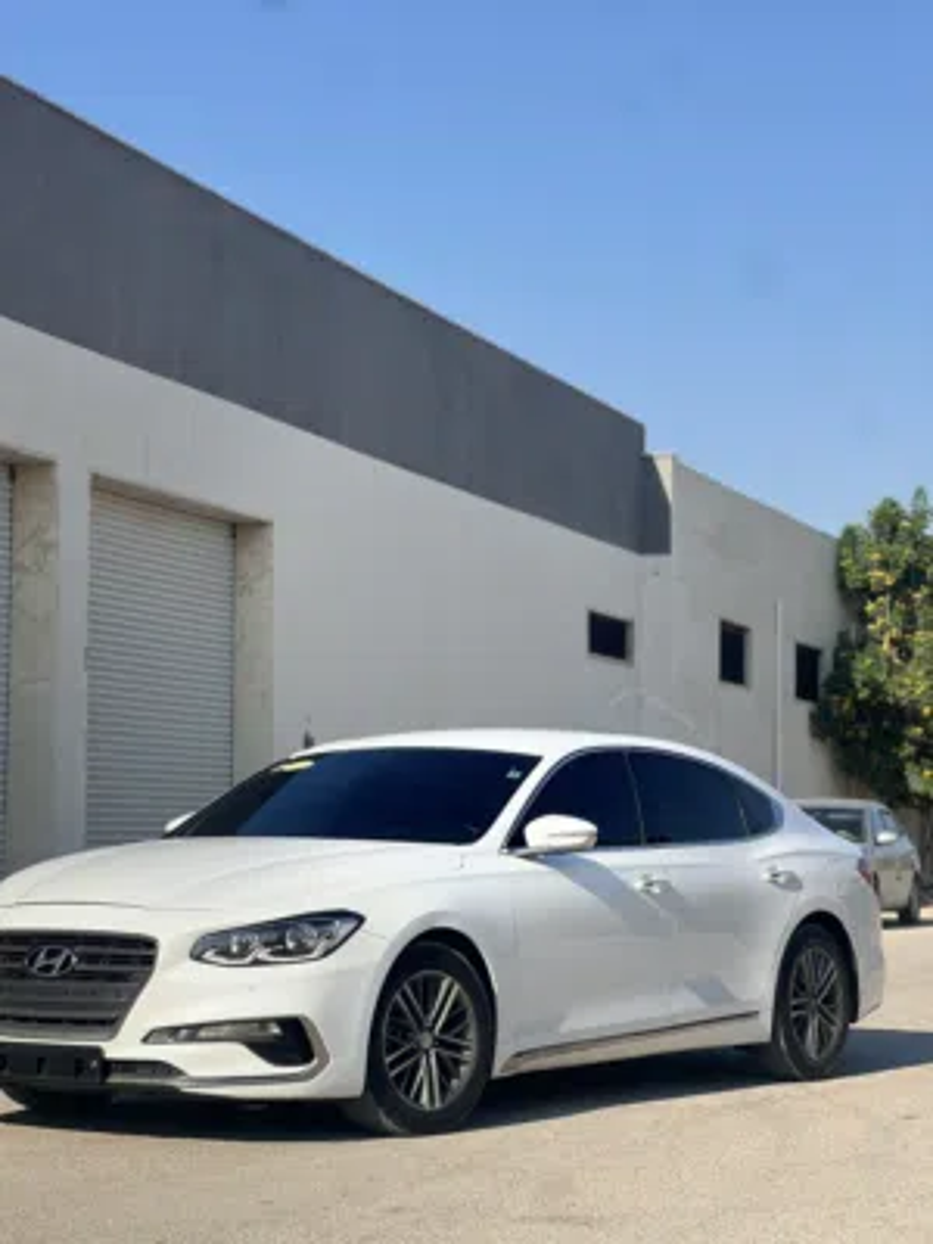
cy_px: 622
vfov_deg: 25.3
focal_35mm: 77
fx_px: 2767
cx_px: 466
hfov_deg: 19.1
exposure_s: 1/867
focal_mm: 9
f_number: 2.8
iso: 32
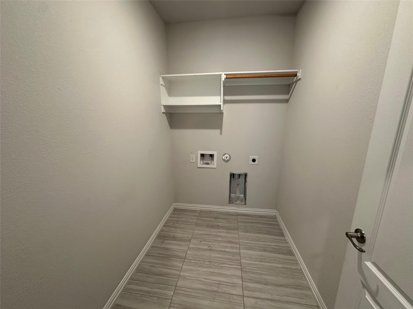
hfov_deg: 102.1
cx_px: 206
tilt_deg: -11.6
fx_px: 167
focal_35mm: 14
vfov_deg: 85.7
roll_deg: -1.3
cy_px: 154
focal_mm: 2.22
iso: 200
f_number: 2.2
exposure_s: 1/60
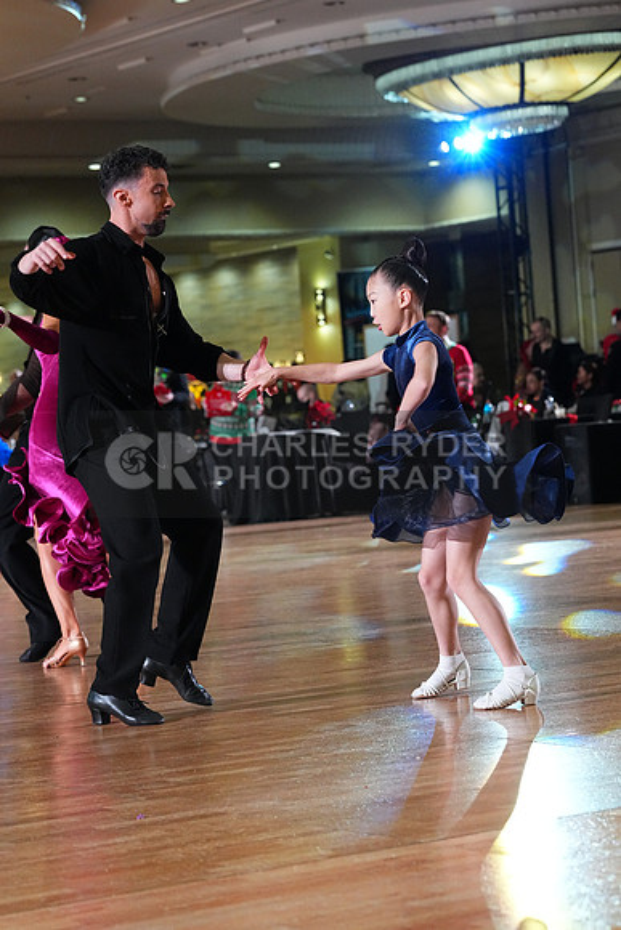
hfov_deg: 13.7
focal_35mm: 100
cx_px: 310
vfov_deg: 20.4
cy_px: 465
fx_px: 2586
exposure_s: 1/400
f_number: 5.6
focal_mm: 100
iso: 8000
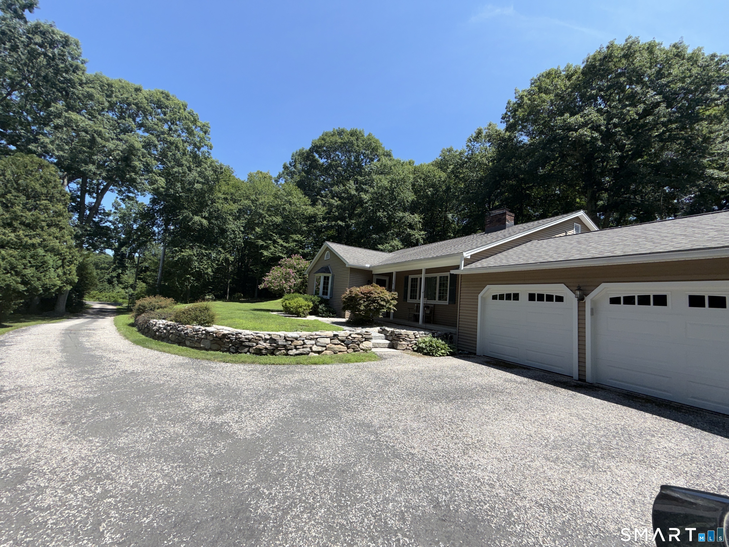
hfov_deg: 102.1
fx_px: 295
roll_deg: -4.0
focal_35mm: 14
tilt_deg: +5.2
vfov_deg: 85.7
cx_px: 364
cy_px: 274
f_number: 2.2
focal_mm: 2.22
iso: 16
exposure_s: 1/770
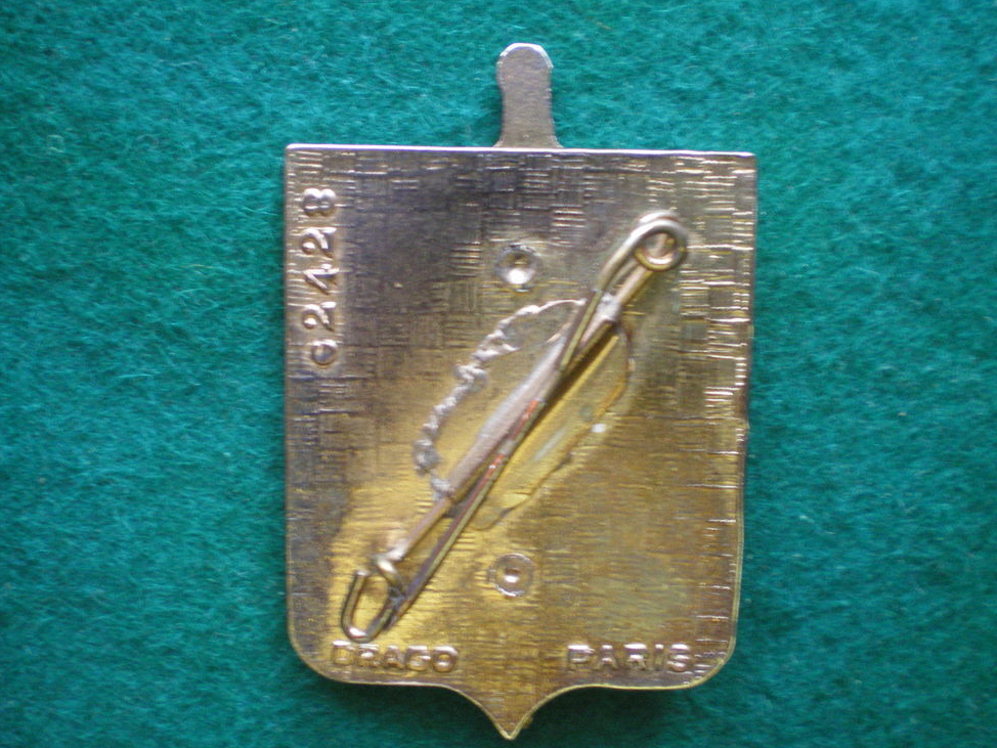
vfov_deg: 36.8
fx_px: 1124
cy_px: 378
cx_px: 511
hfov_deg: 47.8
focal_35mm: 39
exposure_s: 1/13
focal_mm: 6.3
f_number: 3.1
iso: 400
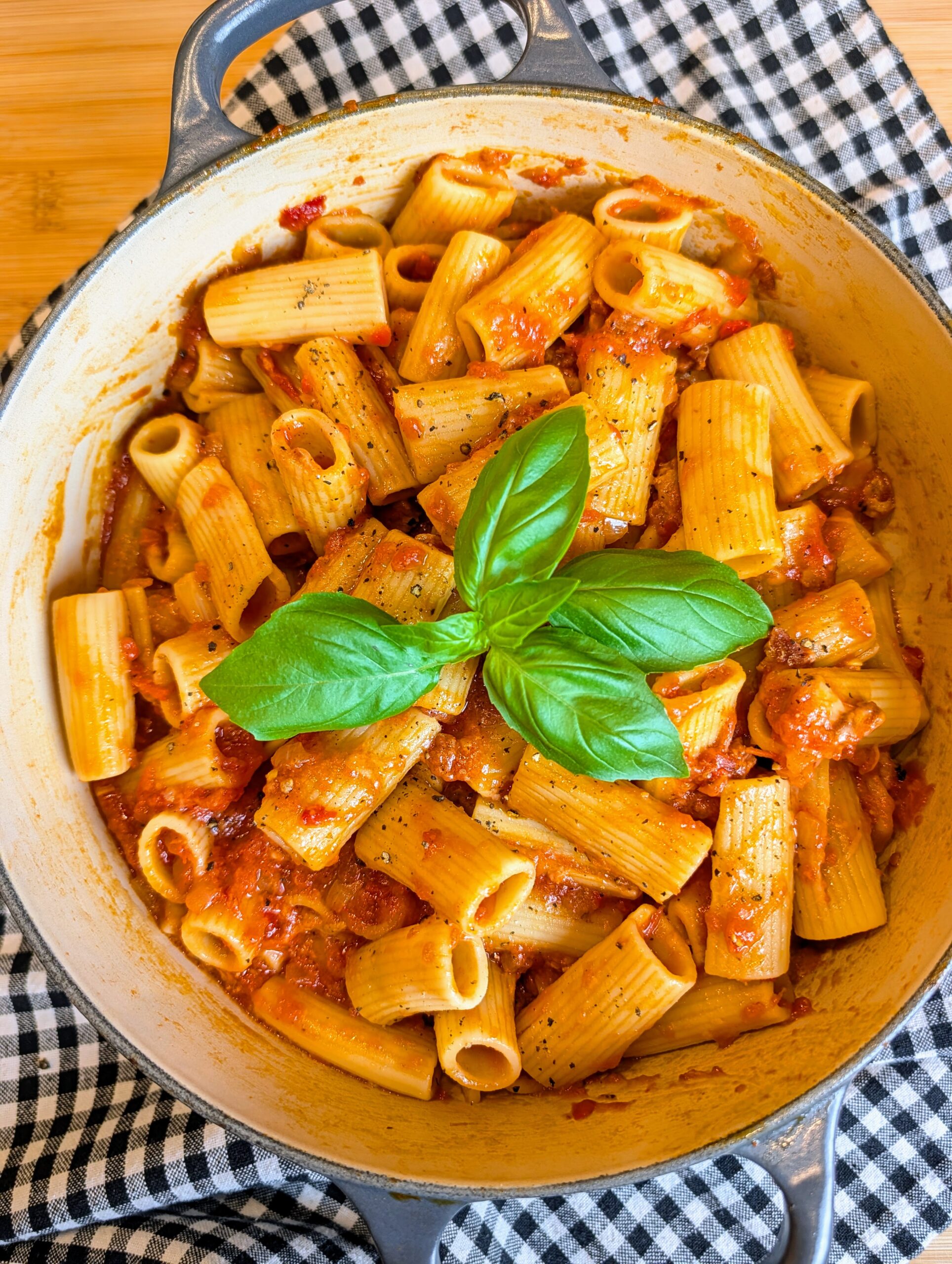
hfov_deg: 56.9
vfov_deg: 71.5
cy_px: 632
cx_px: 476
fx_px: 878
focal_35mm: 24
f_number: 1.68
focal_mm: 6.9
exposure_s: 1/60
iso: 119
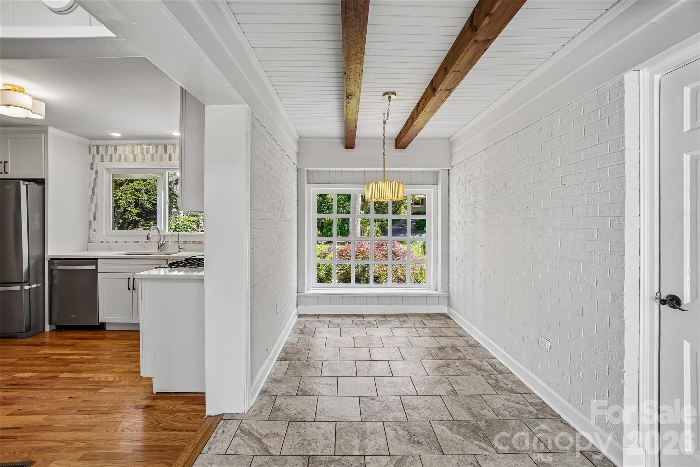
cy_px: 234
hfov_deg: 100.4
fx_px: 292
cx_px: 350
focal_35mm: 15
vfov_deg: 77.3
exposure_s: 1/30
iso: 250
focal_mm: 10
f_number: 8
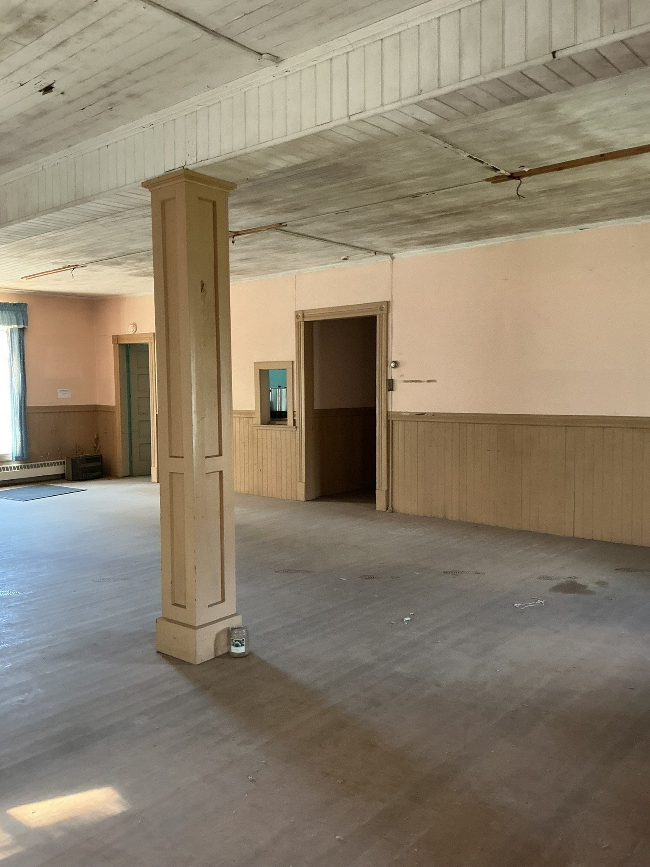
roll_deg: +0.5
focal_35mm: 29
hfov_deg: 48.2
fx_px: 726
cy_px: 434
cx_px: 325
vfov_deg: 61.7
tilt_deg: -4.5
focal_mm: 3
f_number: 1.8
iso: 250
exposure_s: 1/60
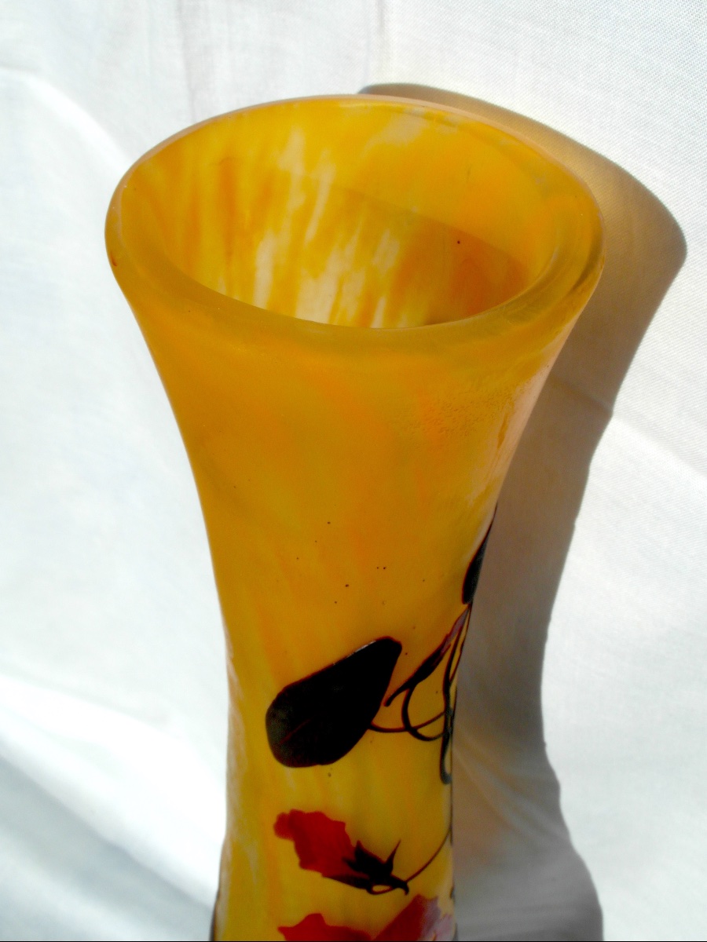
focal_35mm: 53
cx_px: 354
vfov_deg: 36.2
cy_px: 471
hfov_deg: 27.5
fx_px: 1443
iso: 80
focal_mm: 8.7
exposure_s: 1/350
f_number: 7.6
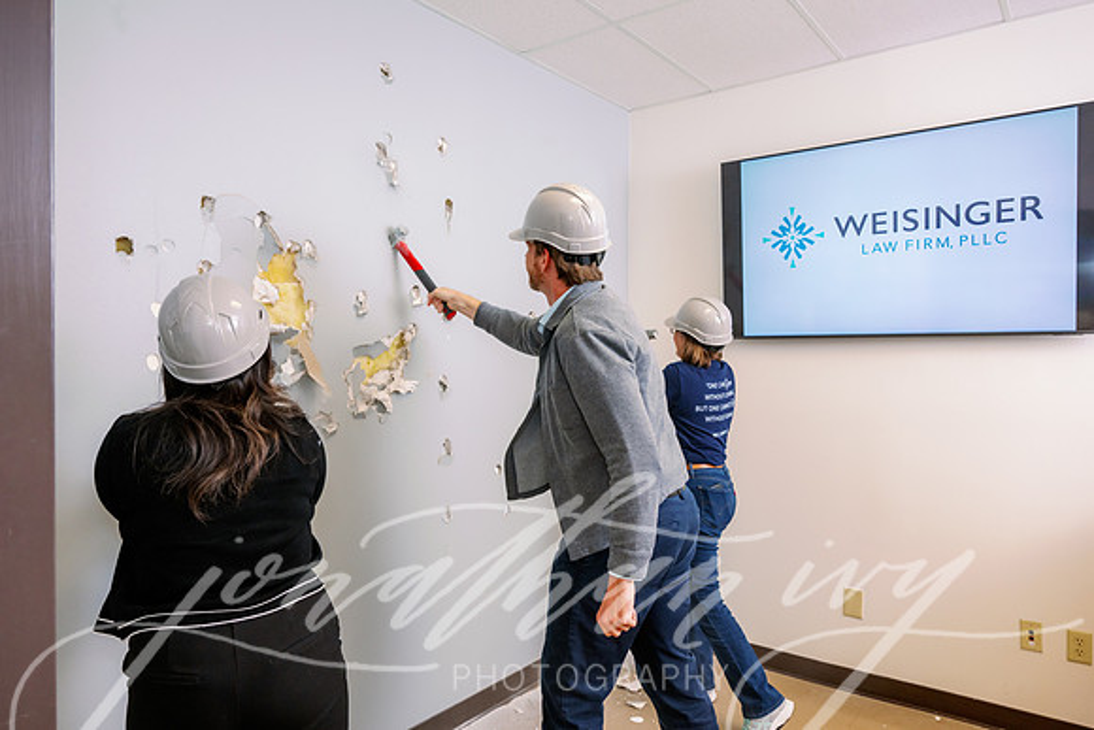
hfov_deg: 73.7
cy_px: 365
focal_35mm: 24
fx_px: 729
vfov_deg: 53.2
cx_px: 547
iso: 800
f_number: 5.6
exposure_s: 1/200
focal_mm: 24
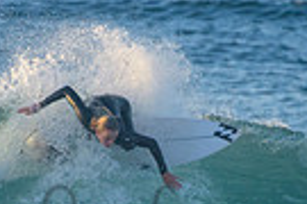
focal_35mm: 2154
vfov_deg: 0.6
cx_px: 141
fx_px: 18367
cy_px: 201
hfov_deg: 1.0
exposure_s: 1/2000
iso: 1000
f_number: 5.6
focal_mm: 500
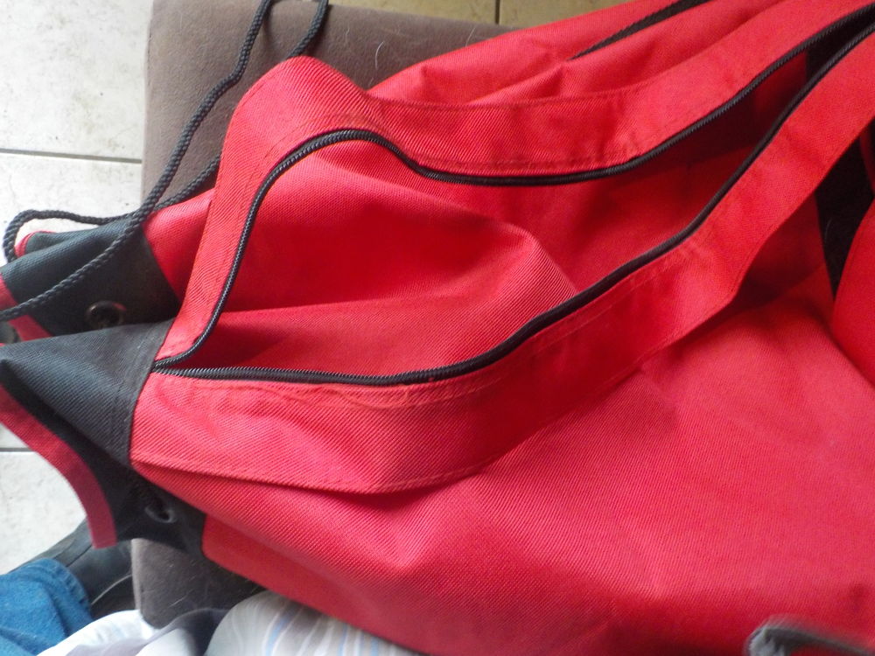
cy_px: 328
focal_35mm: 30
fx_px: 758
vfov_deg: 46.8
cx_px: 438
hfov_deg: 60.0
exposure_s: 1/13
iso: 400
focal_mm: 4.1
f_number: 3.3
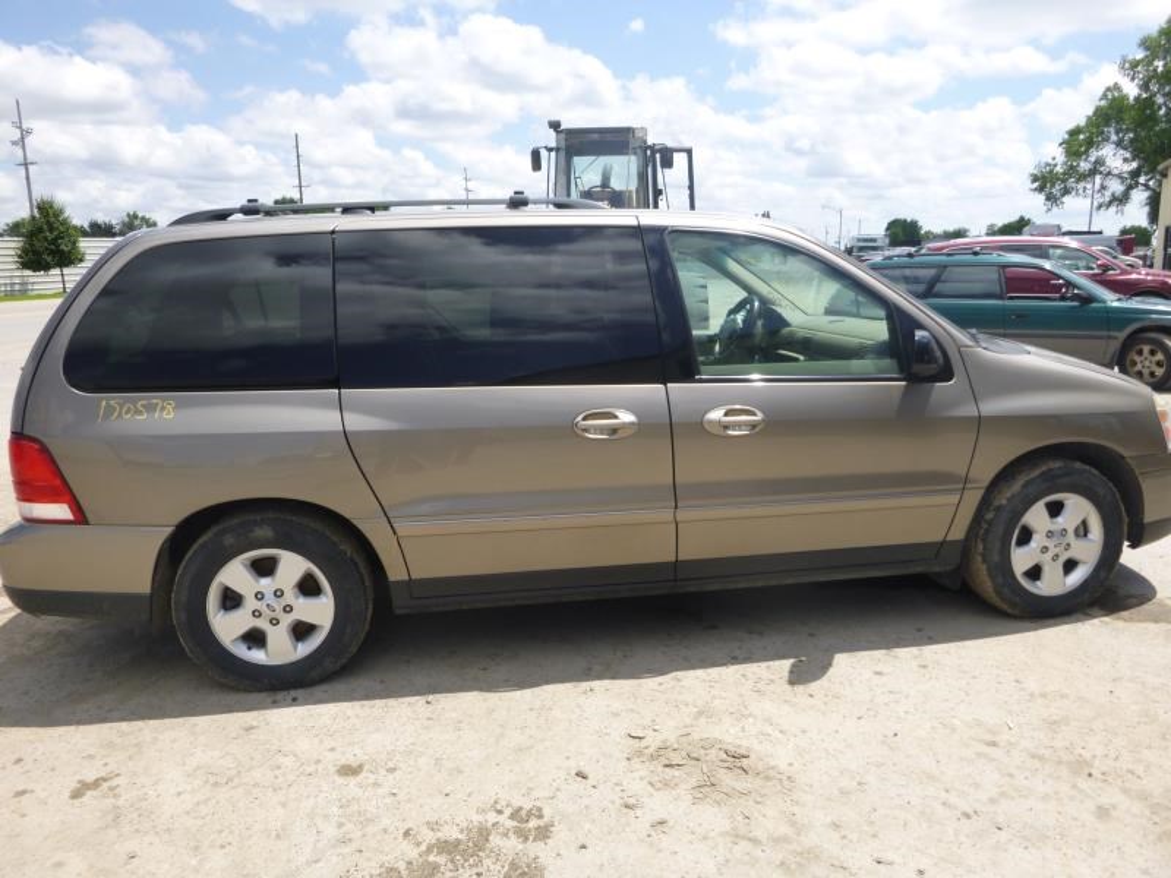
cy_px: 439
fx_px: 846
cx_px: 586
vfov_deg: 54.9
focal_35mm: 25
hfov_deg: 69.4
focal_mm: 4.5
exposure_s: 1/500
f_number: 3.9
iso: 100
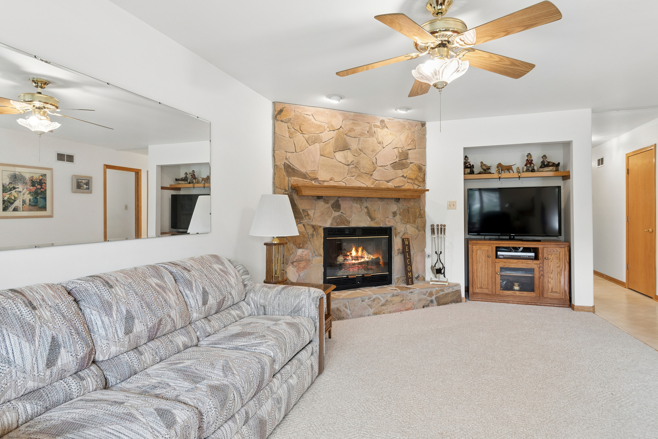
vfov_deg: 67.4
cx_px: 329
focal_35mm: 18
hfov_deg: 90.0
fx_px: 329
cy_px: 220
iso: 250
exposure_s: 1/10
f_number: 8
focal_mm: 12
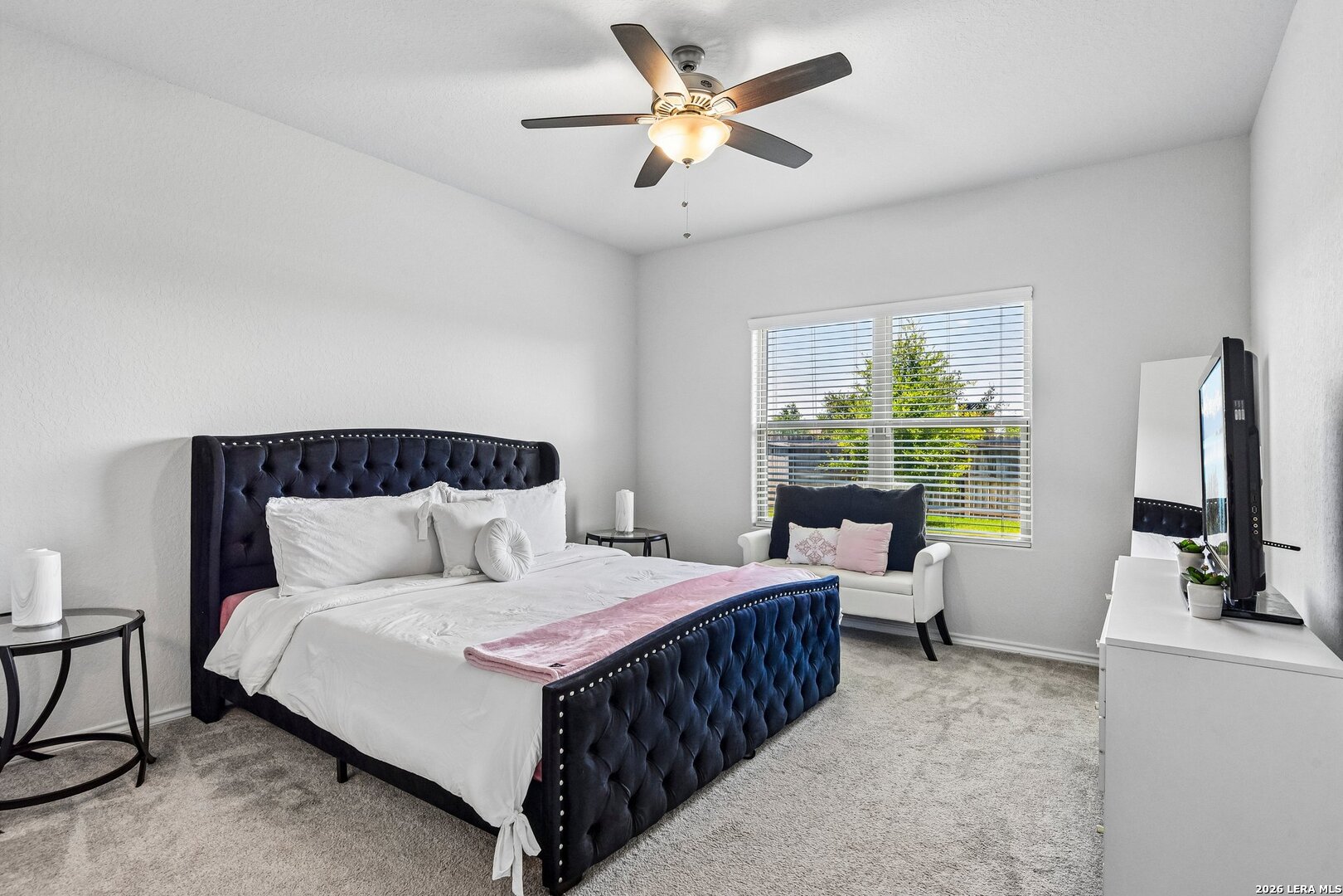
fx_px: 709
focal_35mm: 19
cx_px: 672
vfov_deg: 64.6
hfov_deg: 86.9
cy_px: 448
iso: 640
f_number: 8
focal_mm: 19
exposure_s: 1/20
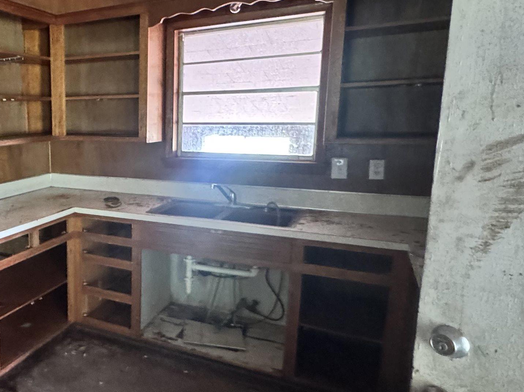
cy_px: 195
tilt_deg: -8.6
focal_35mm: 30
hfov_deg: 53.1
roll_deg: +0.6
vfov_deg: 46.8
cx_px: 59
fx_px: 454
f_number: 2.2
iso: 1250
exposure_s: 1/60
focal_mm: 2.22
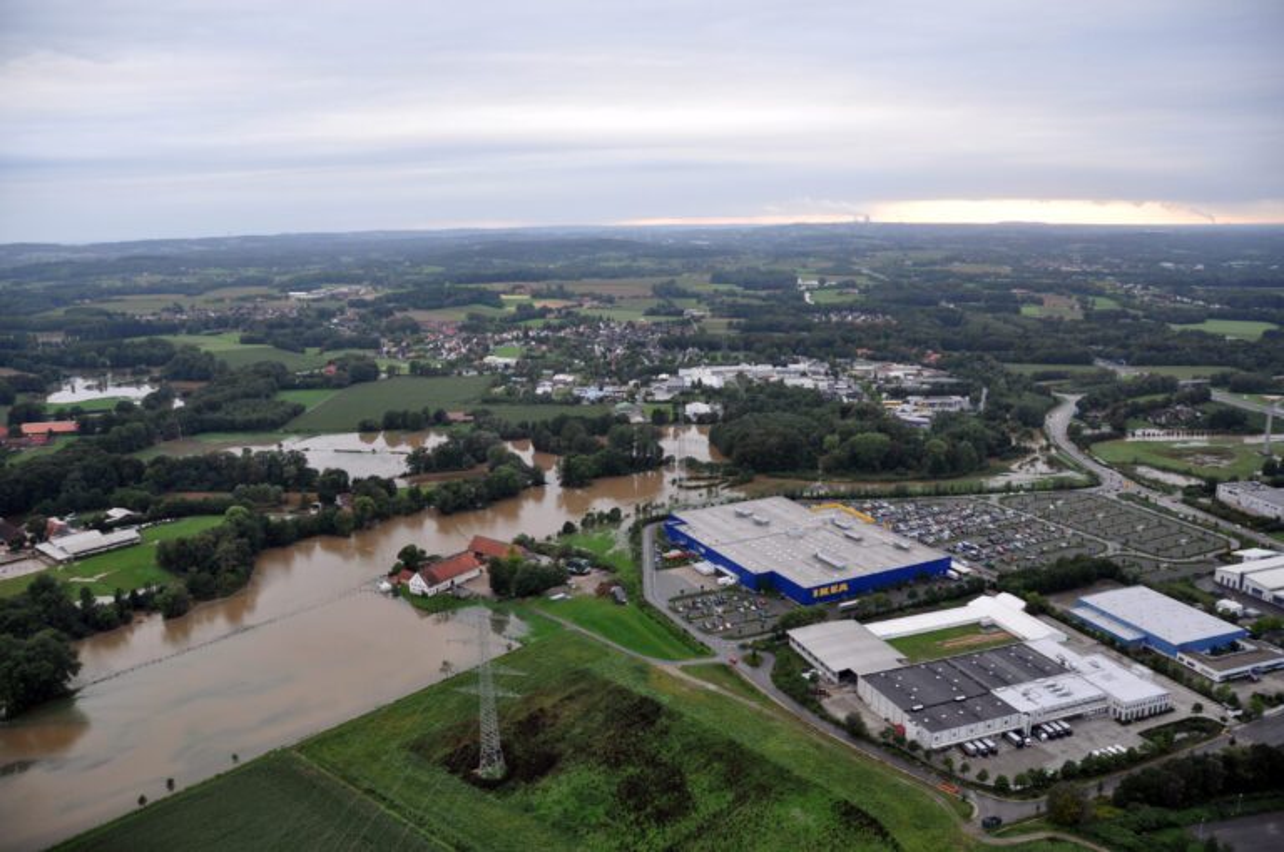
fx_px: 962
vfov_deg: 47.8
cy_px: 426
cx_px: 642
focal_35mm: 27
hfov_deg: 67.4
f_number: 5
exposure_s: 1/100
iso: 400
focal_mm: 18
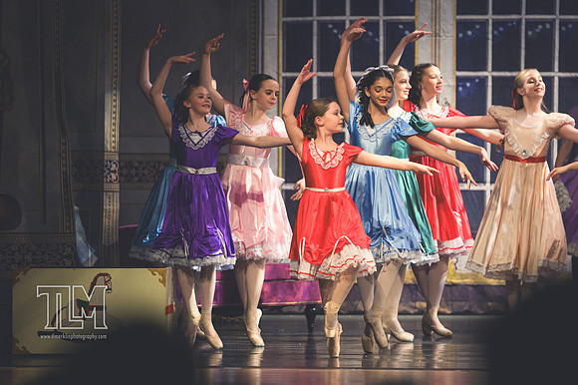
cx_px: 289
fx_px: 4814
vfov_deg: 4.6
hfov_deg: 6.9
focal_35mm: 300
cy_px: 192
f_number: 2.8
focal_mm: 200
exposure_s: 1/400
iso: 1800
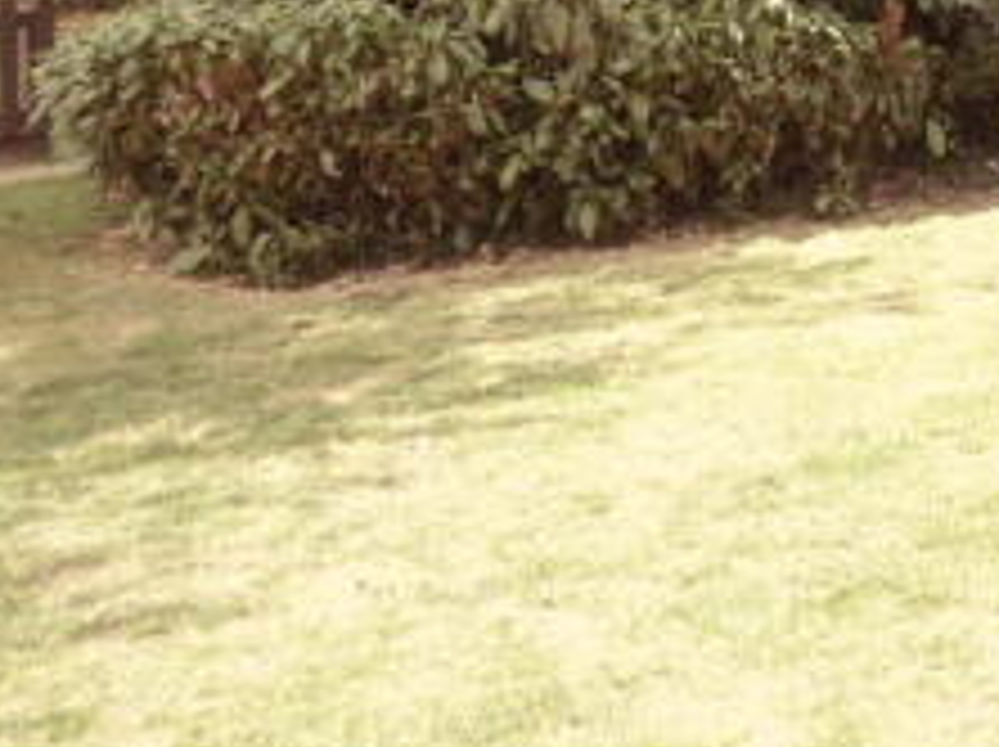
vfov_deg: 21.1
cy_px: -218
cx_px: 1294
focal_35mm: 63
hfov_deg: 26.2
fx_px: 1816
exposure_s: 1/200
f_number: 3.3
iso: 80
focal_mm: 4.3
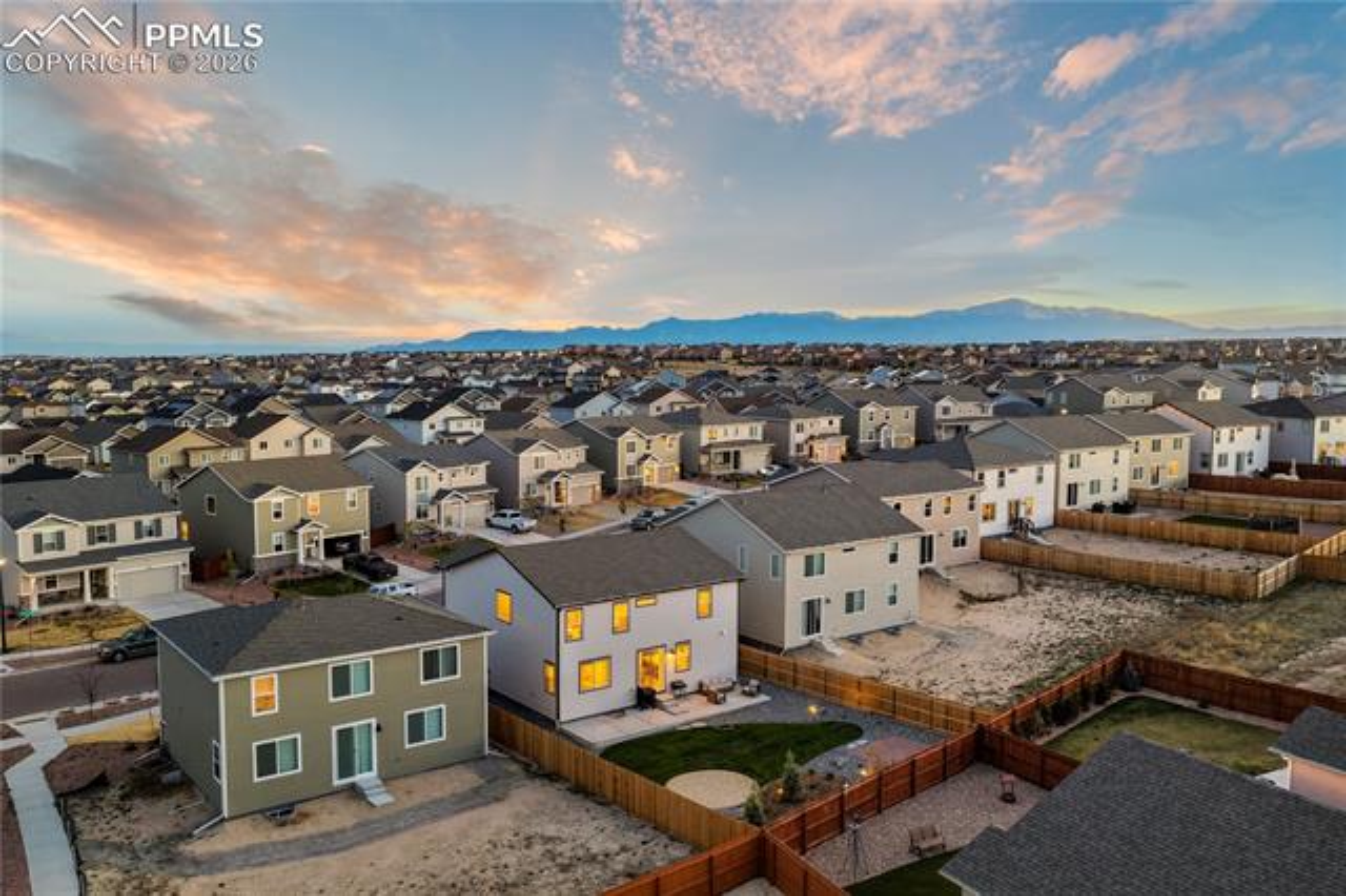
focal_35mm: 28
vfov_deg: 46.4
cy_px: 448
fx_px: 1046
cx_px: 673
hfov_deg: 65.5
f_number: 2
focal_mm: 14.45
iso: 500
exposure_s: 1/15
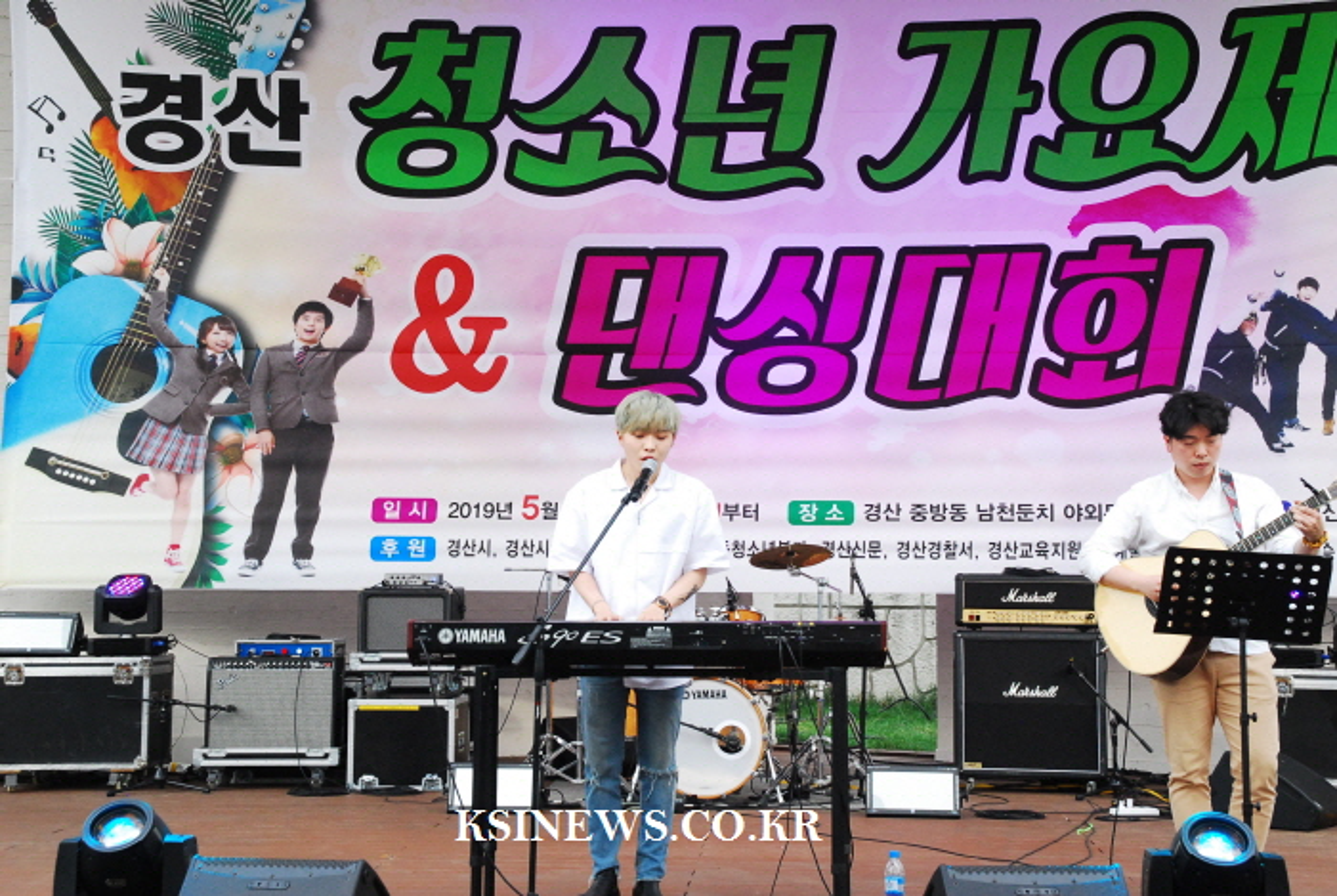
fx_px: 2511
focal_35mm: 68
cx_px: 668
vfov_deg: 20.2
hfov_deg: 29.8
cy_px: 448
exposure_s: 1/200
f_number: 9
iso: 1250
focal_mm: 45
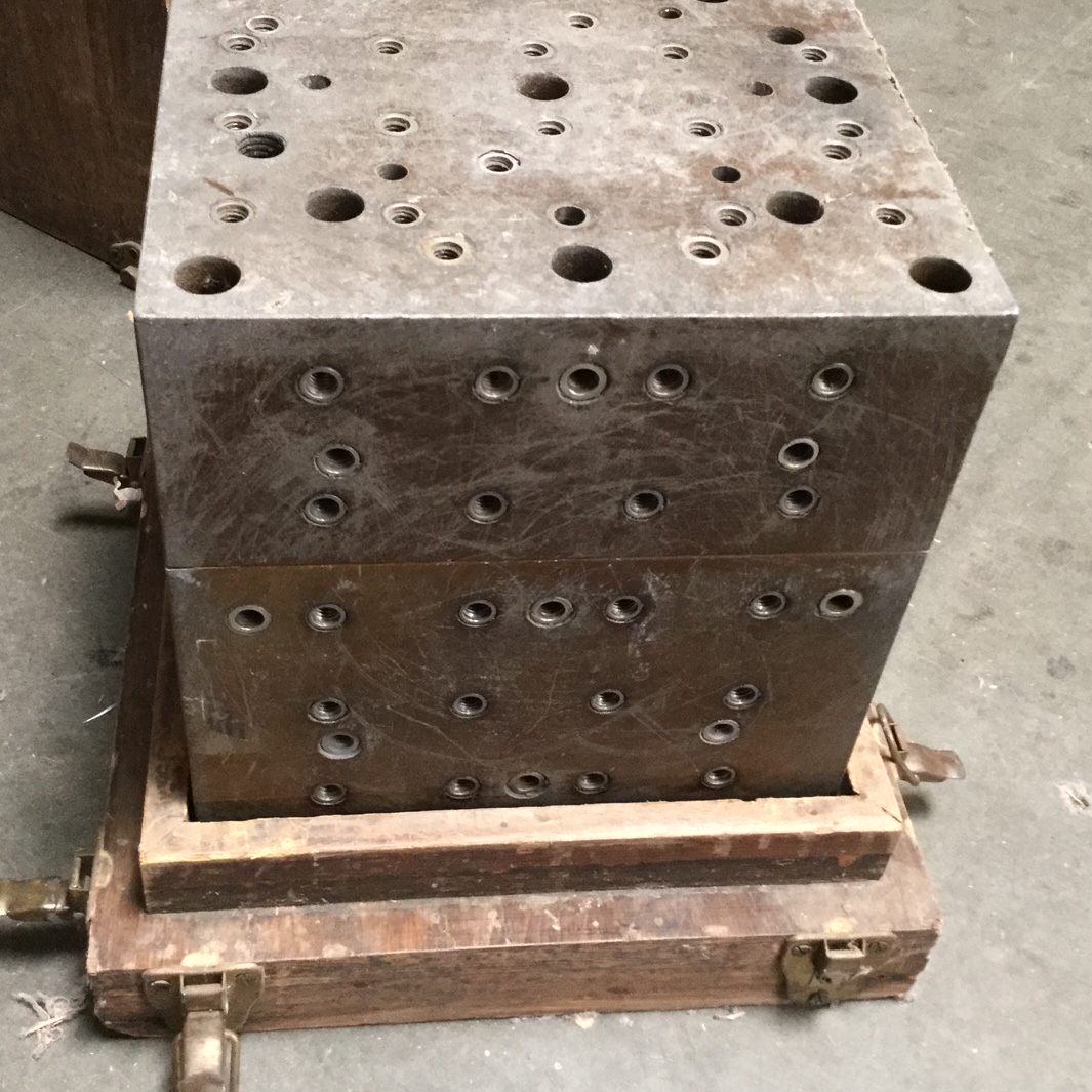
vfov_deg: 40.0
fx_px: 1499
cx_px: 509
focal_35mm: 42
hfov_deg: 40.0
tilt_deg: -43.2
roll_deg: -5.9
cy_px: 487
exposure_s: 1/24
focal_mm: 3.3
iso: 200
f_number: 2.4
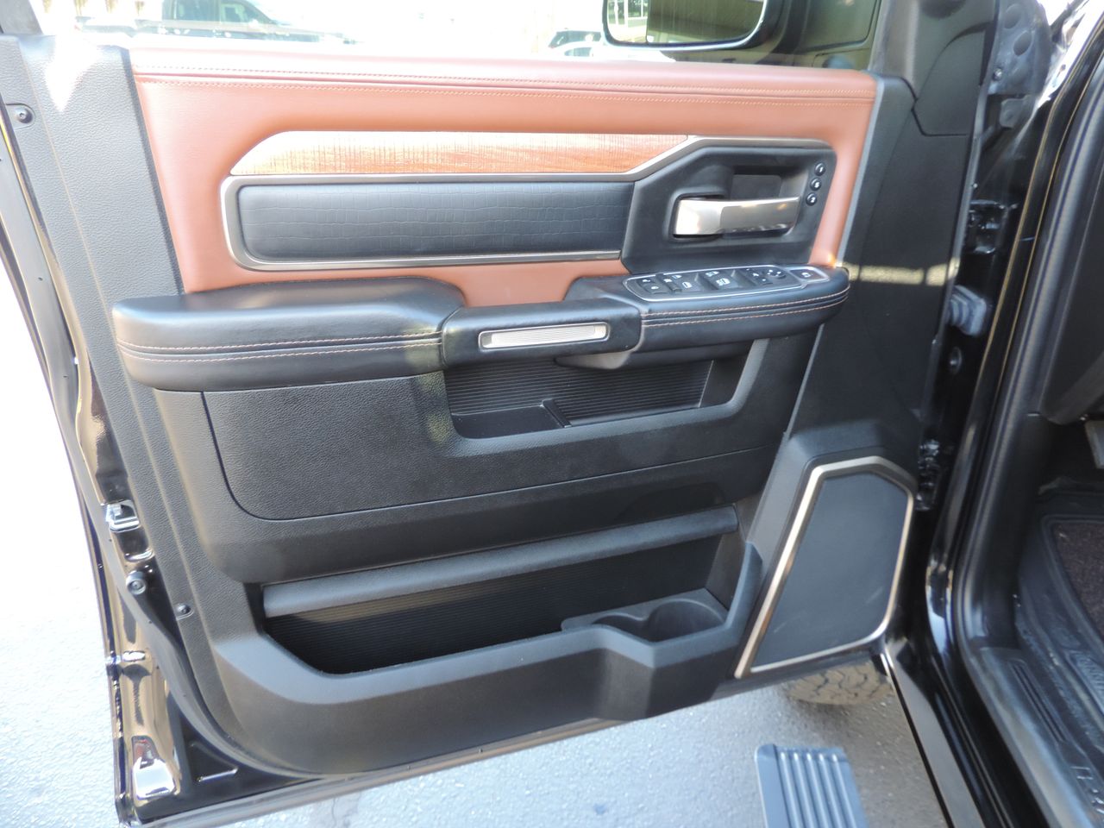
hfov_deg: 71.6
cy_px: 414
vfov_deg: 56.8
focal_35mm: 24
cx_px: 552
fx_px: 765
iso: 220
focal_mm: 4.3
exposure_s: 1/30
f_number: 3
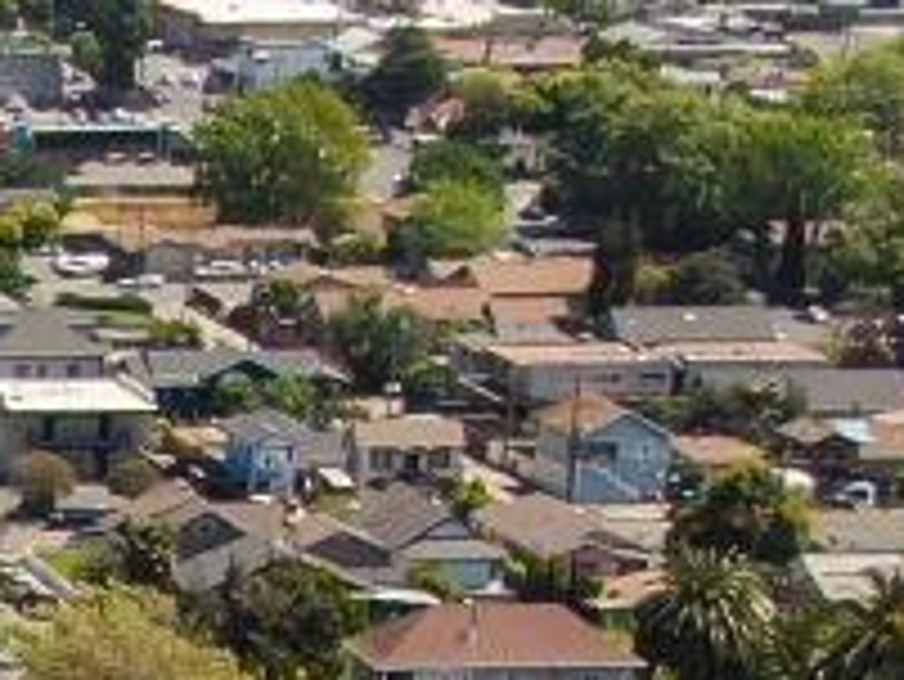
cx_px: -1273
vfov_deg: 7.9
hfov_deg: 9.7
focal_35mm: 179
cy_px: 1416
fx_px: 4677
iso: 100
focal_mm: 4.39
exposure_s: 1/200
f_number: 2.8
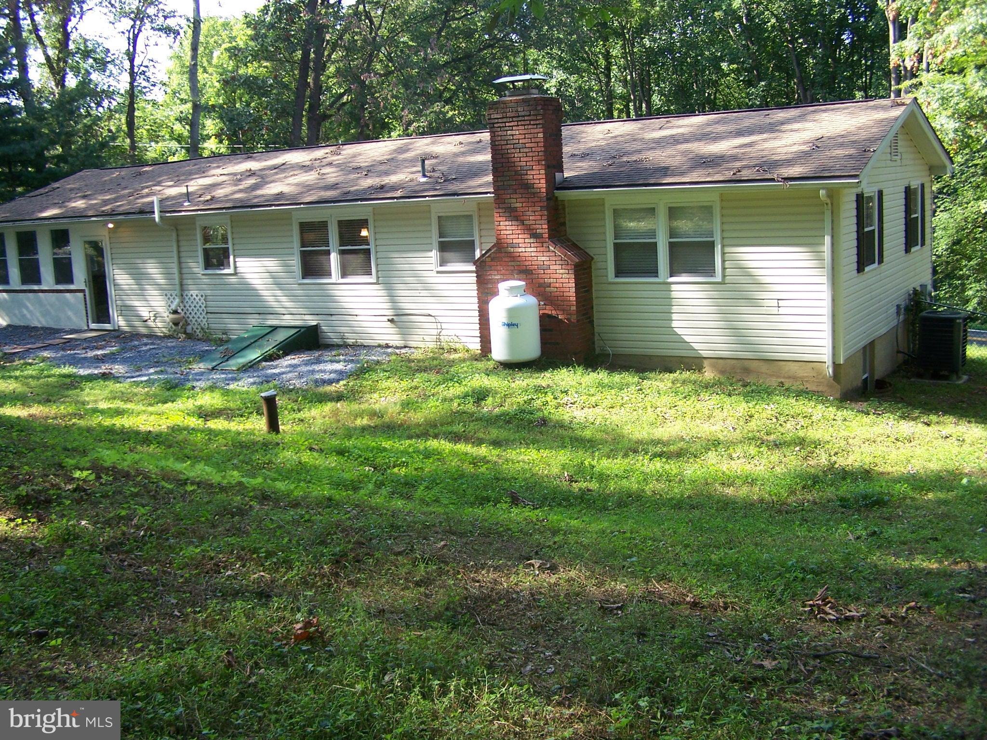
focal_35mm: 38
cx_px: 494
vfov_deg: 37.7
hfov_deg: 49.0
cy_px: 370
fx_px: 1083
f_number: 2.8
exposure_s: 1/125
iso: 80
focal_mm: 6.3
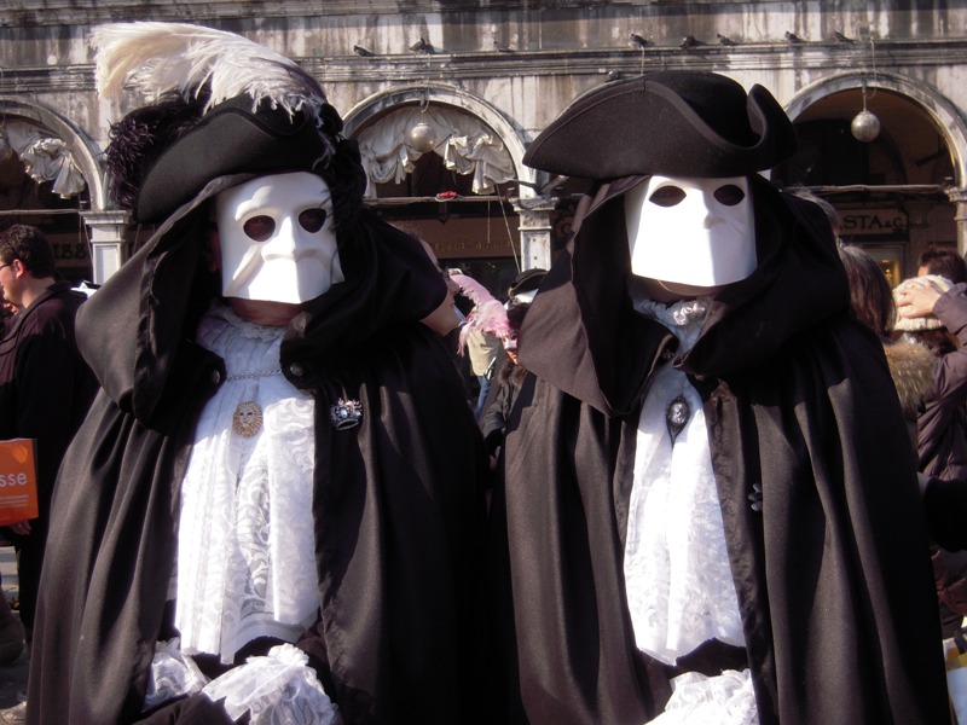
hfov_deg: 32.7
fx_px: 1648
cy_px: 362
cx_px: 484
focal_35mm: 59
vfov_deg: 24.8
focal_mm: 10.5
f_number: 3.9
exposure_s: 1/400
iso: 100
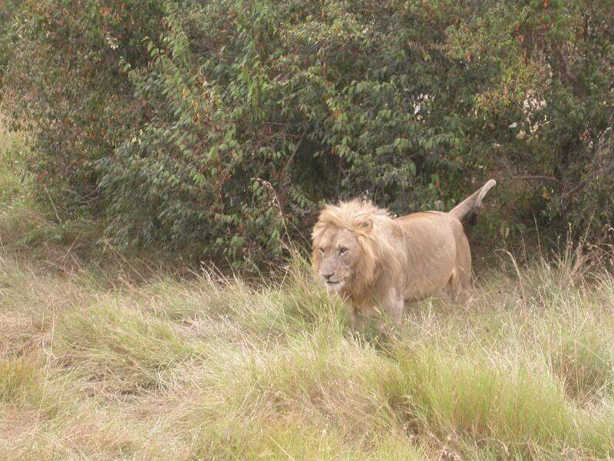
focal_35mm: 151
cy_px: 230
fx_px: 2678
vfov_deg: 9.8
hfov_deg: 13.1
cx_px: 307
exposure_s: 1/146
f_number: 5
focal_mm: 31.3
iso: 100
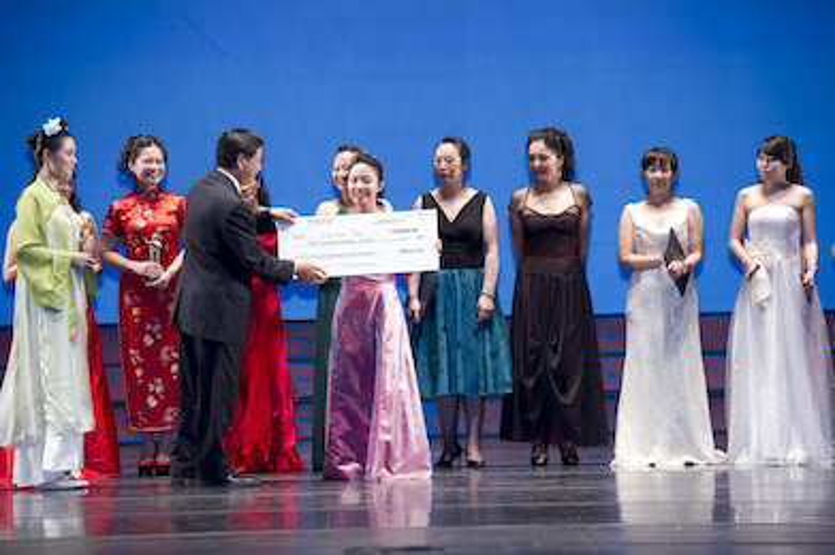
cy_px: 278
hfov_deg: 13.7
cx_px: 418
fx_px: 3476
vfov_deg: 9.1
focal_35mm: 150
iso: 1000
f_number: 4
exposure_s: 1/125
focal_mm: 150
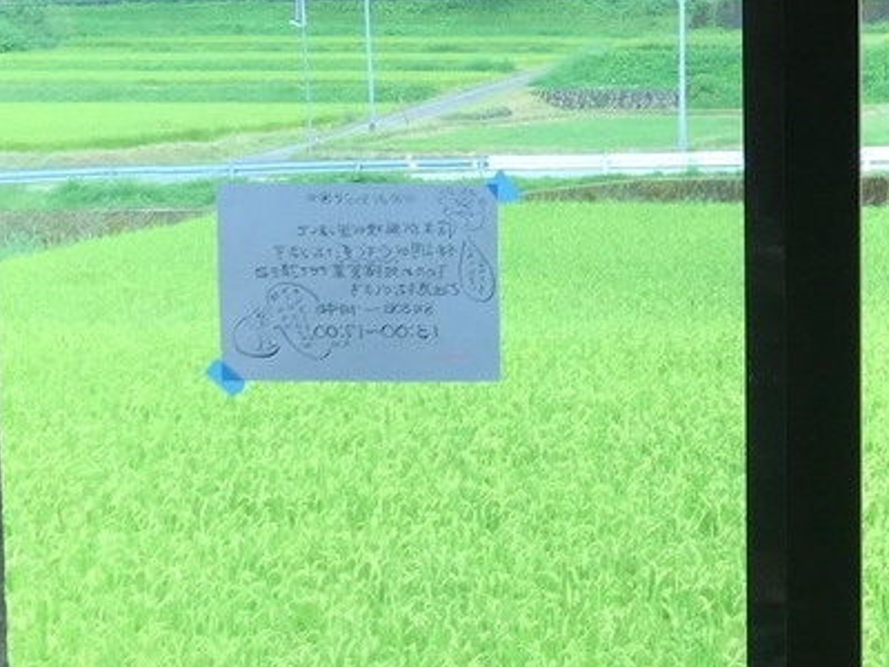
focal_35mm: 84
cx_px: 831
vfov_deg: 17.6
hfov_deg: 22.6
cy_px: 285
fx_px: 2157
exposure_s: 1/120
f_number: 1.8
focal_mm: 3.99
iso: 25
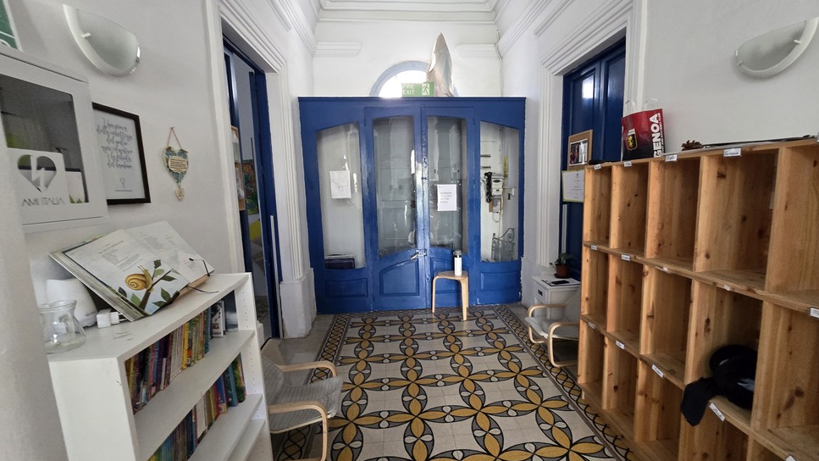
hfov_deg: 102.9
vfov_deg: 70.5
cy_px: 245
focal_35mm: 15
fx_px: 326
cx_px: 429
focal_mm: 2.2
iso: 800
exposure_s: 1/50
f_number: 2.2
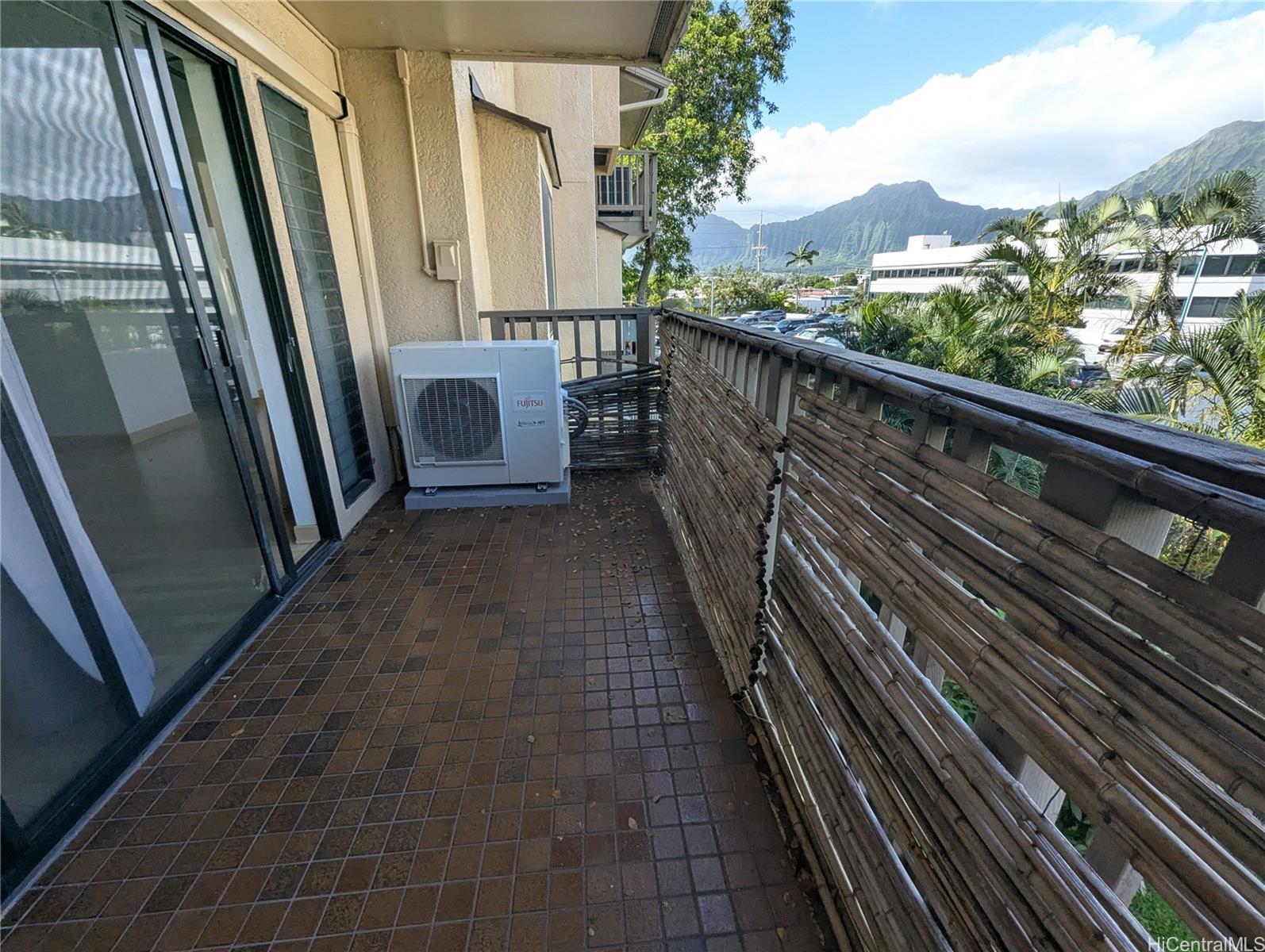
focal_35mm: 13
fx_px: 476
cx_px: 632
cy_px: 476
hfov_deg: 106.1
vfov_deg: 90.1
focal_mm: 1.95
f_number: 2.2
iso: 39
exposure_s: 1/385
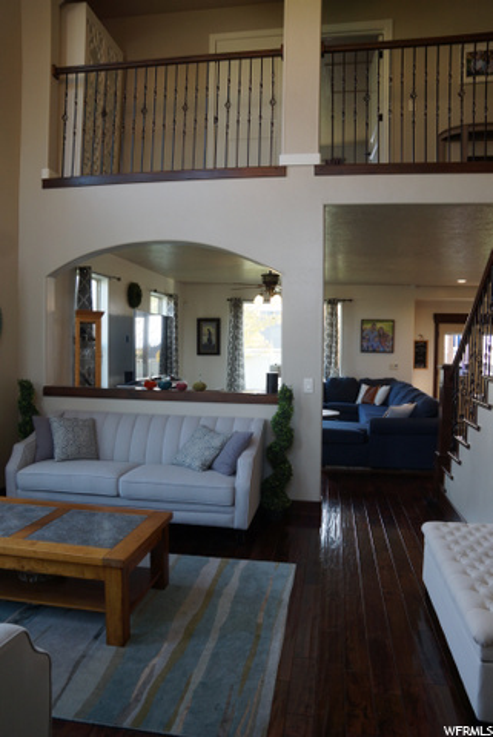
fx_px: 492
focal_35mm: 24
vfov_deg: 73.7
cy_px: 368
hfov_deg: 53.2
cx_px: 246
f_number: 4
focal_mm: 16
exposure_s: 1/60
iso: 200
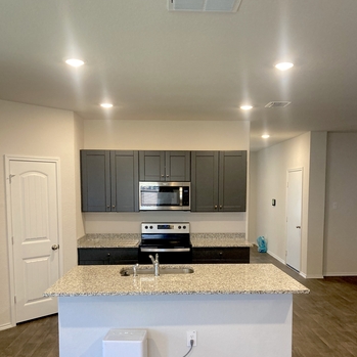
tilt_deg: -0.3
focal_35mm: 34
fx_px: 397
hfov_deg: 48.5
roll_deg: +1.4
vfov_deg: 47.9
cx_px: 180
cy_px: 230
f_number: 1.8
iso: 160
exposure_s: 1/60
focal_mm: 3.99
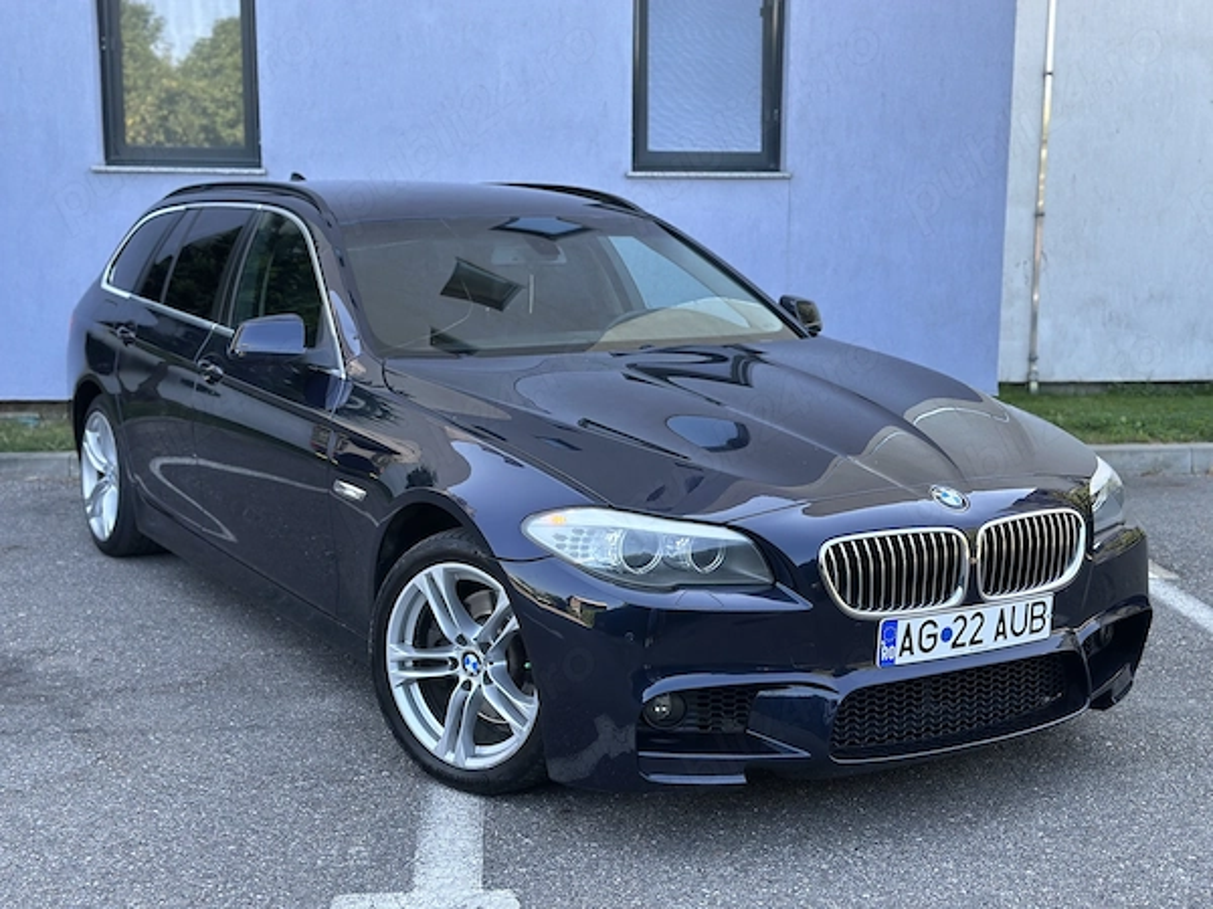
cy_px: 454
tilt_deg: -8.8
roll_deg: -0.5
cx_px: 606
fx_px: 1682
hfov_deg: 39.7
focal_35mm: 48
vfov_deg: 30.3
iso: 100
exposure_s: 1/499
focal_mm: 6.86
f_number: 1.78
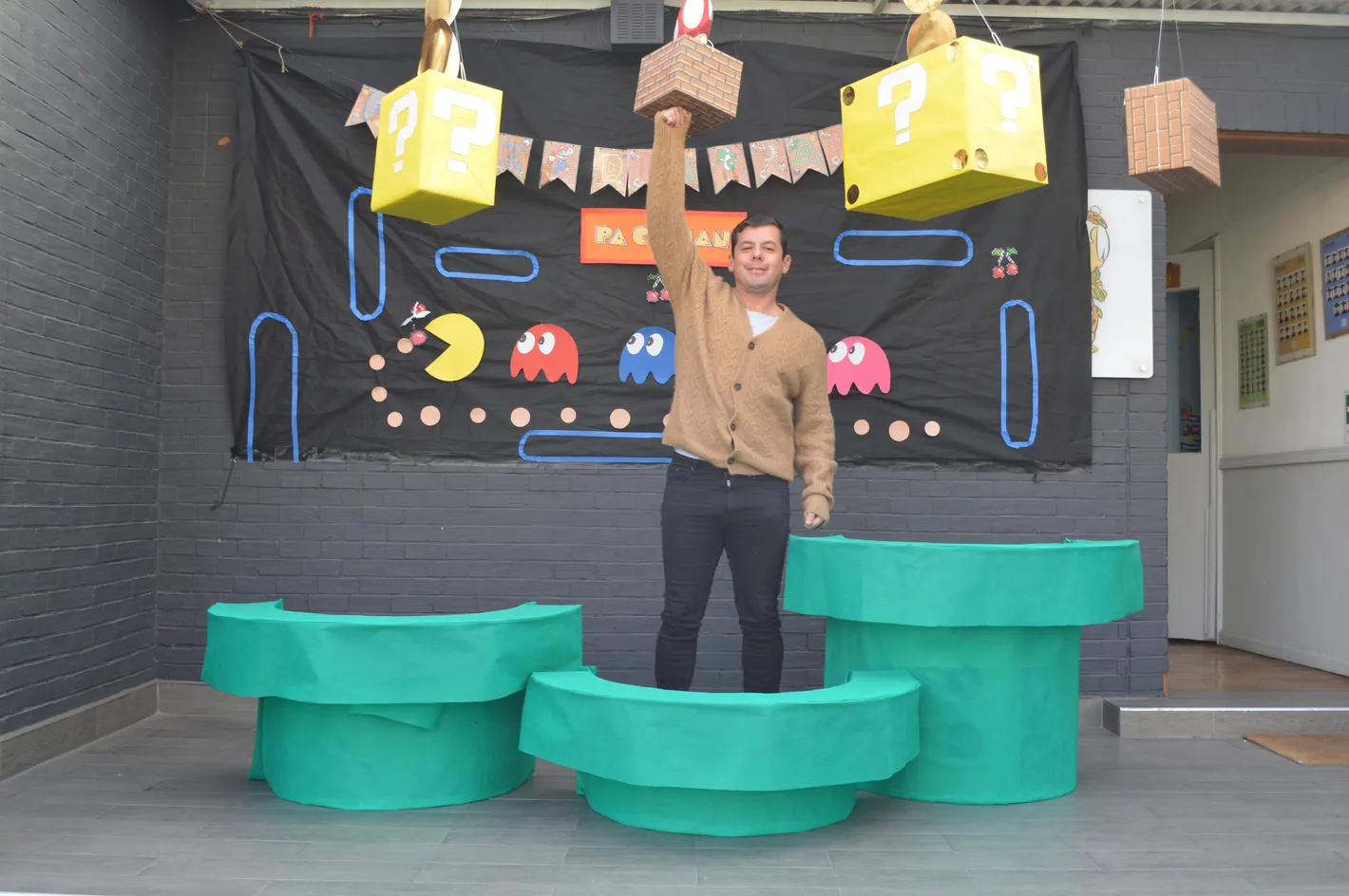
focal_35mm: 33
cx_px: 674
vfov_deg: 39.9
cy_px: 448
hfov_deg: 57.3
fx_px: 1235
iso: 400
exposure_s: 1/100
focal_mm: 22
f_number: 5
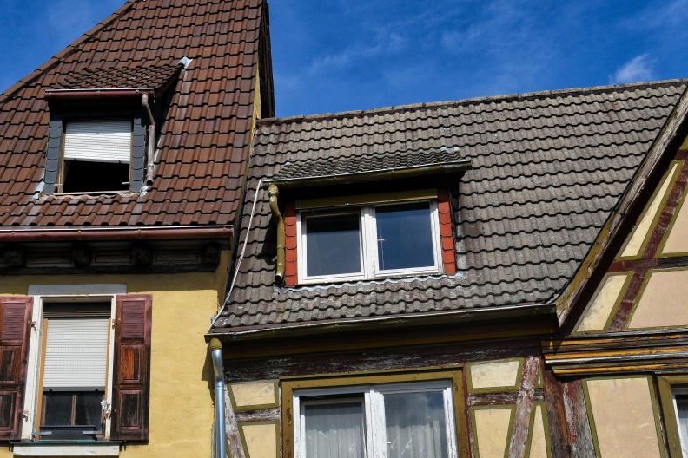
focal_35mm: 53
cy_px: 277
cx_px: 203
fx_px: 1013
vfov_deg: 25.5
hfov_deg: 36.9
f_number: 6.3
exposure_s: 1/1600
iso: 200
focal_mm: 35
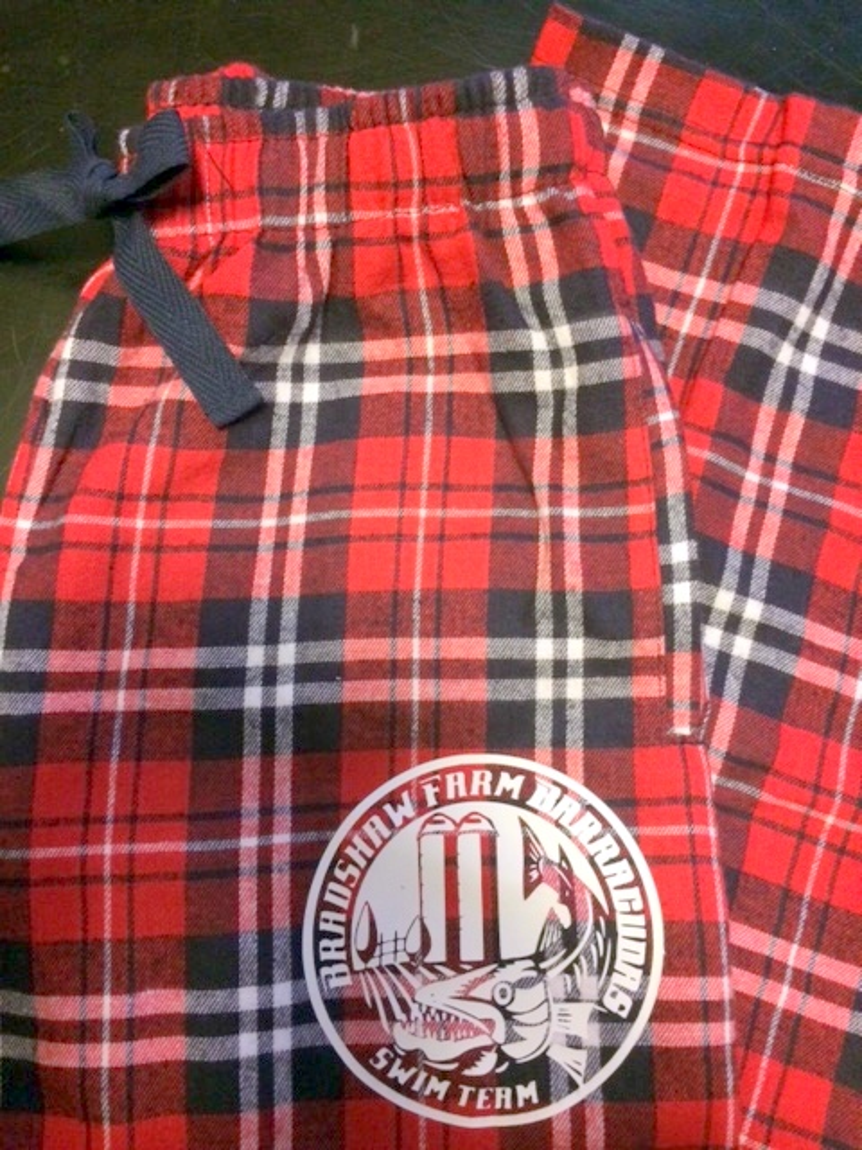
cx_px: 431
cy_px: 575
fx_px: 963
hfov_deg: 48.2
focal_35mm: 29
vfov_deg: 61.7
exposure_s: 1/15
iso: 320
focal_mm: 4.15
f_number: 2.2
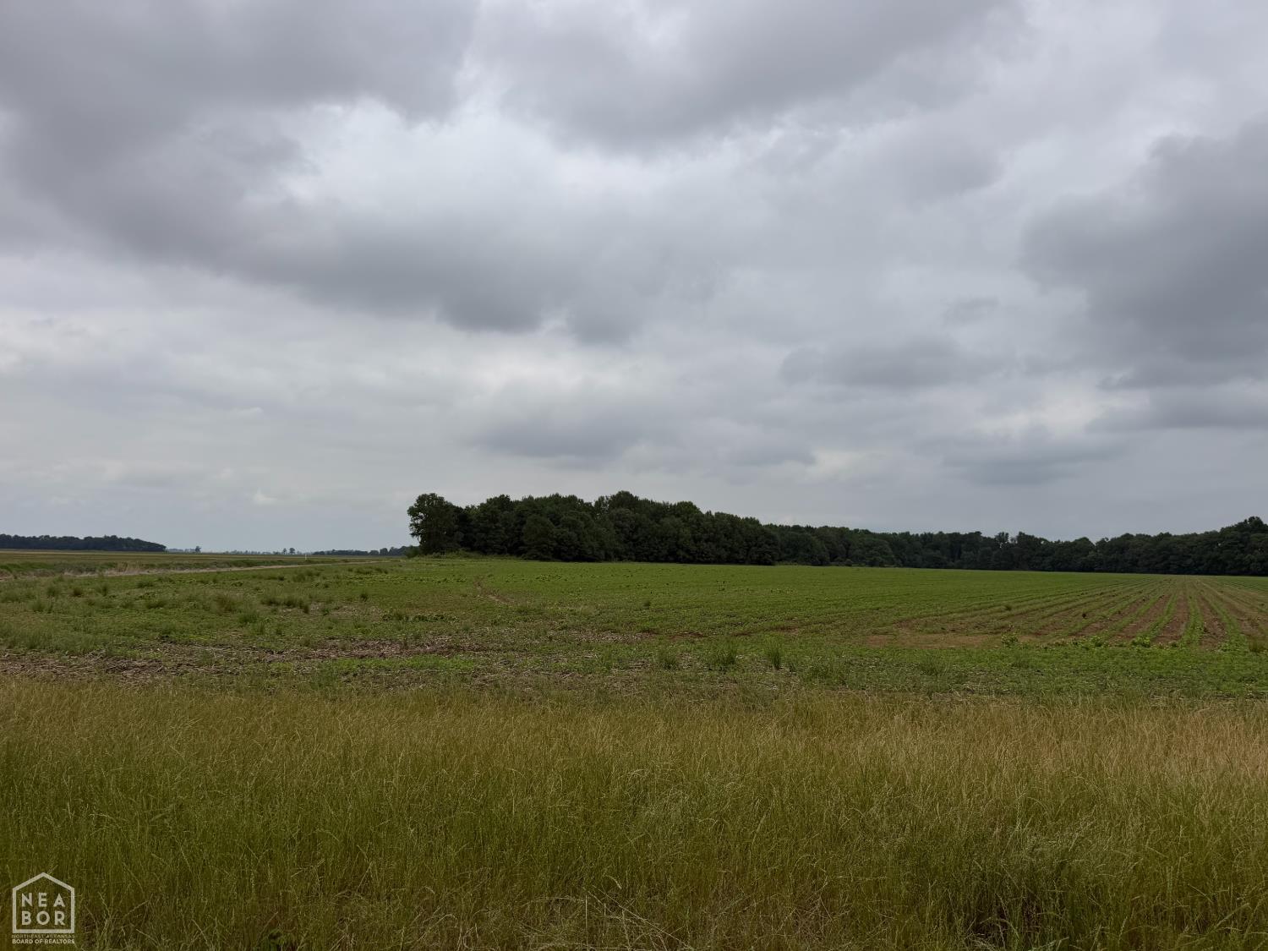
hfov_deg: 71.6
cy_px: 476
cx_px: 634
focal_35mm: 24
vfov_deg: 56.8
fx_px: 879
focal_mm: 6.76
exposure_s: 1/11905
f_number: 1.78
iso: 80
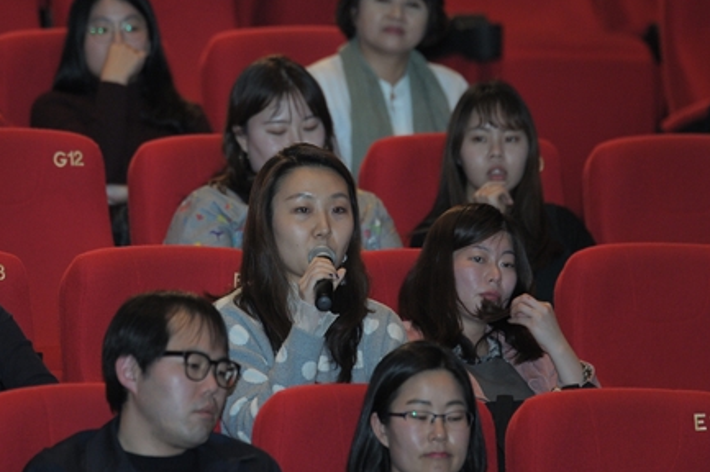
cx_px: 269
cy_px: 152
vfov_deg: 3.3
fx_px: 8198
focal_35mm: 416
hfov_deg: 5.0
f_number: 2.8
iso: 640
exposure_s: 1/125
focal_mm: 200
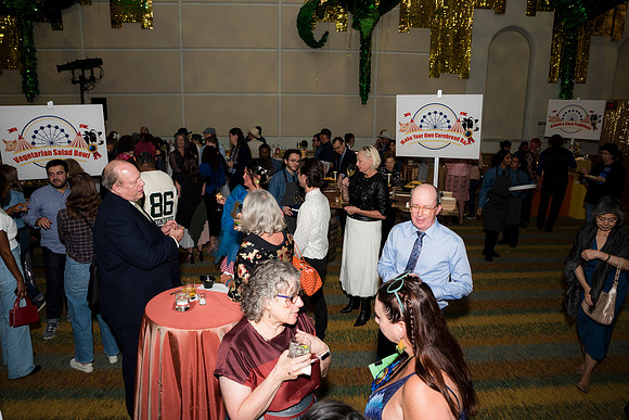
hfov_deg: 72.2
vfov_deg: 51.9
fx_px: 431
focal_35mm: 25
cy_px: 210
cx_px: 314
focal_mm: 24
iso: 800
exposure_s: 1/160
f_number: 5.6
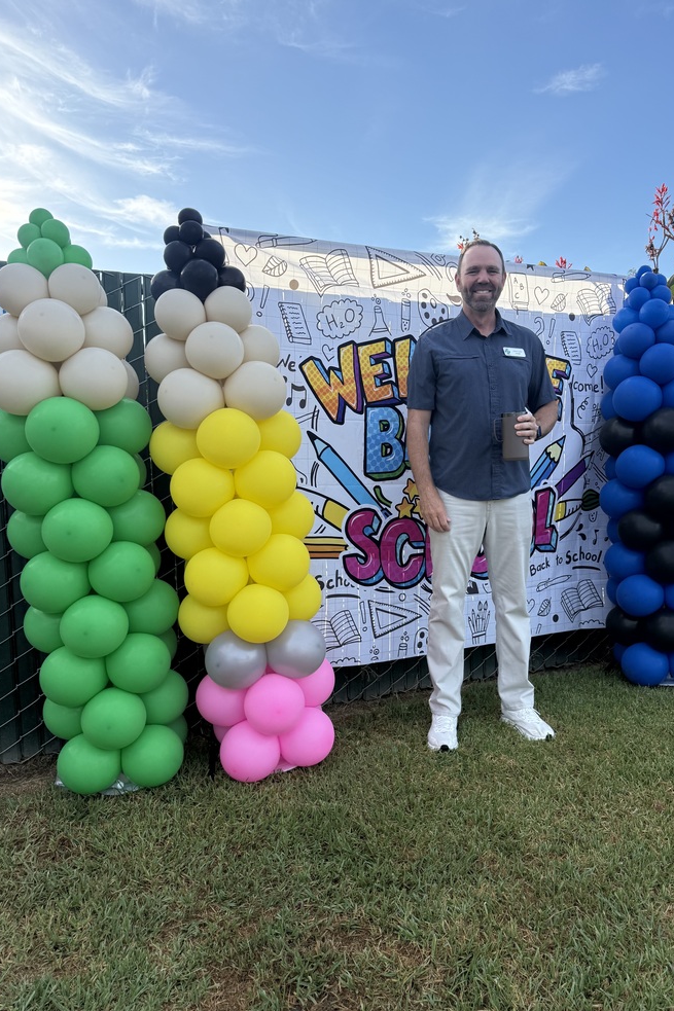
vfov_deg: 69.4
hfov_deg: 49.4
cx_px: 381
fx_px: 730
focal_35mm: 26
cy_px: 518
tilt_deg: -5.0
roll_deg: +1.8
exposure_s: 1/2907
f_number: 1.78
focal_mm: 6.76
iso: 100
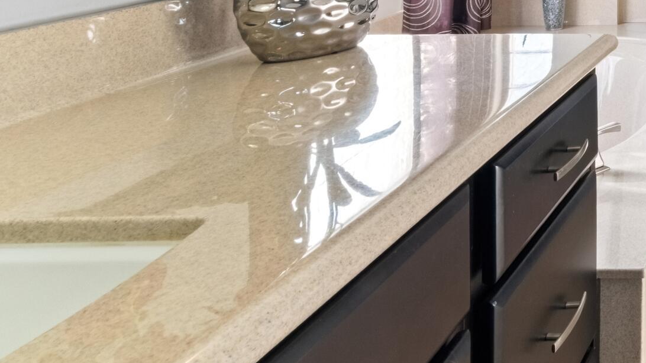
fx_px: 788
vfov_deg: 22.5
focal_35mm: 46
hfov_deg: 32.7
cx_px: 850
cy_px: -141
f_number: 22
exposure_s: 1/2
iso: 800
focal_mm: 16
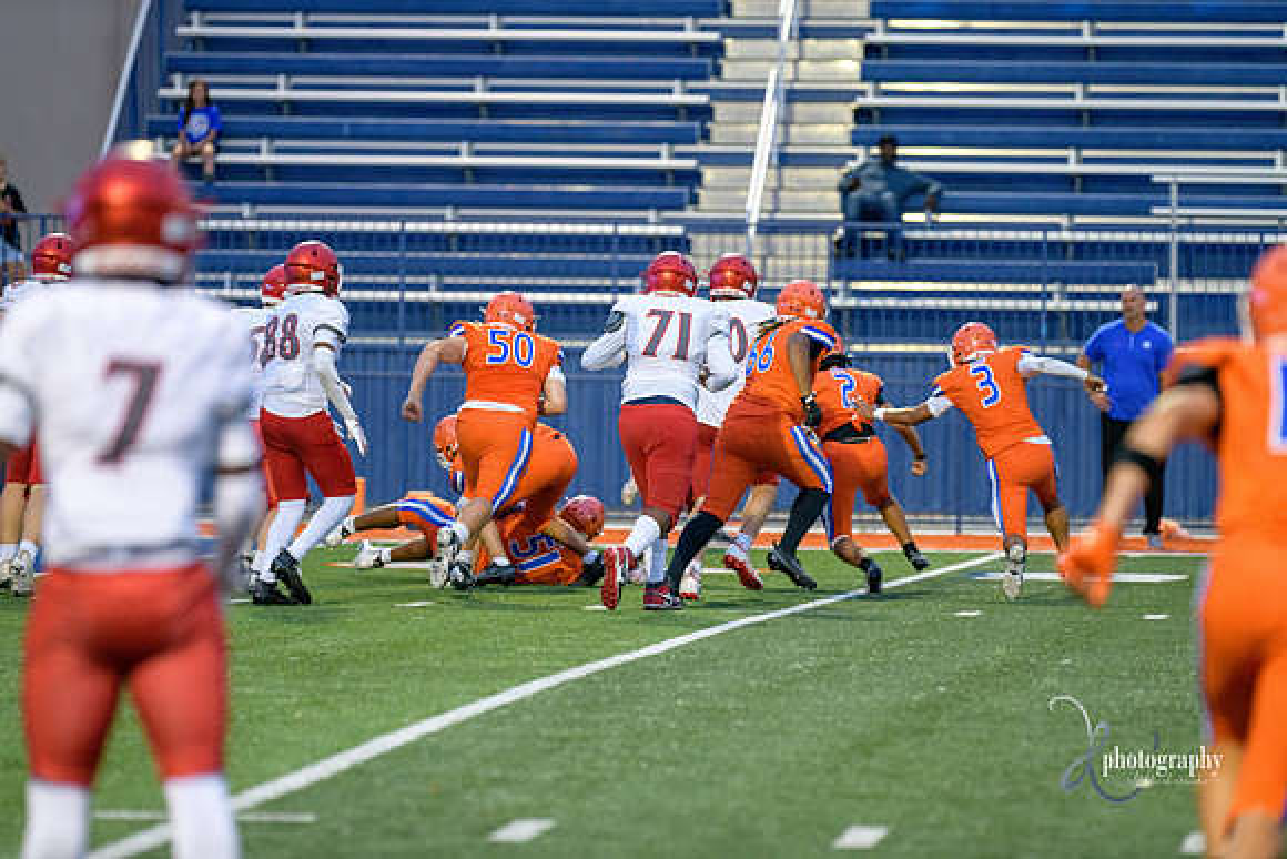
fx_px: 7866
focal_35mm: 220
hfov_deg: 9.4
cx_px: 644
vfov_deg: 6.2
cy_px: 430
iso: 2000
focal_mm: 220
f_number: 2.8
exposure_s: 1/800
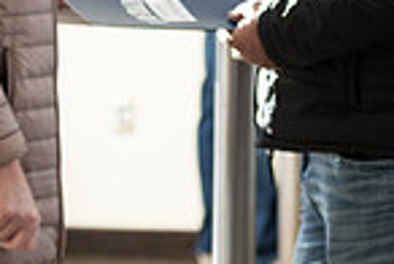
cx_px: -5
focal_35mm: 278
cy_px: -96
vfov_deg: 4.9
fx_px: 3049
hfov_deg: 7.4
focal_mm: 70
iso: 125
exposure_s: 1/200
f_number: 2.8
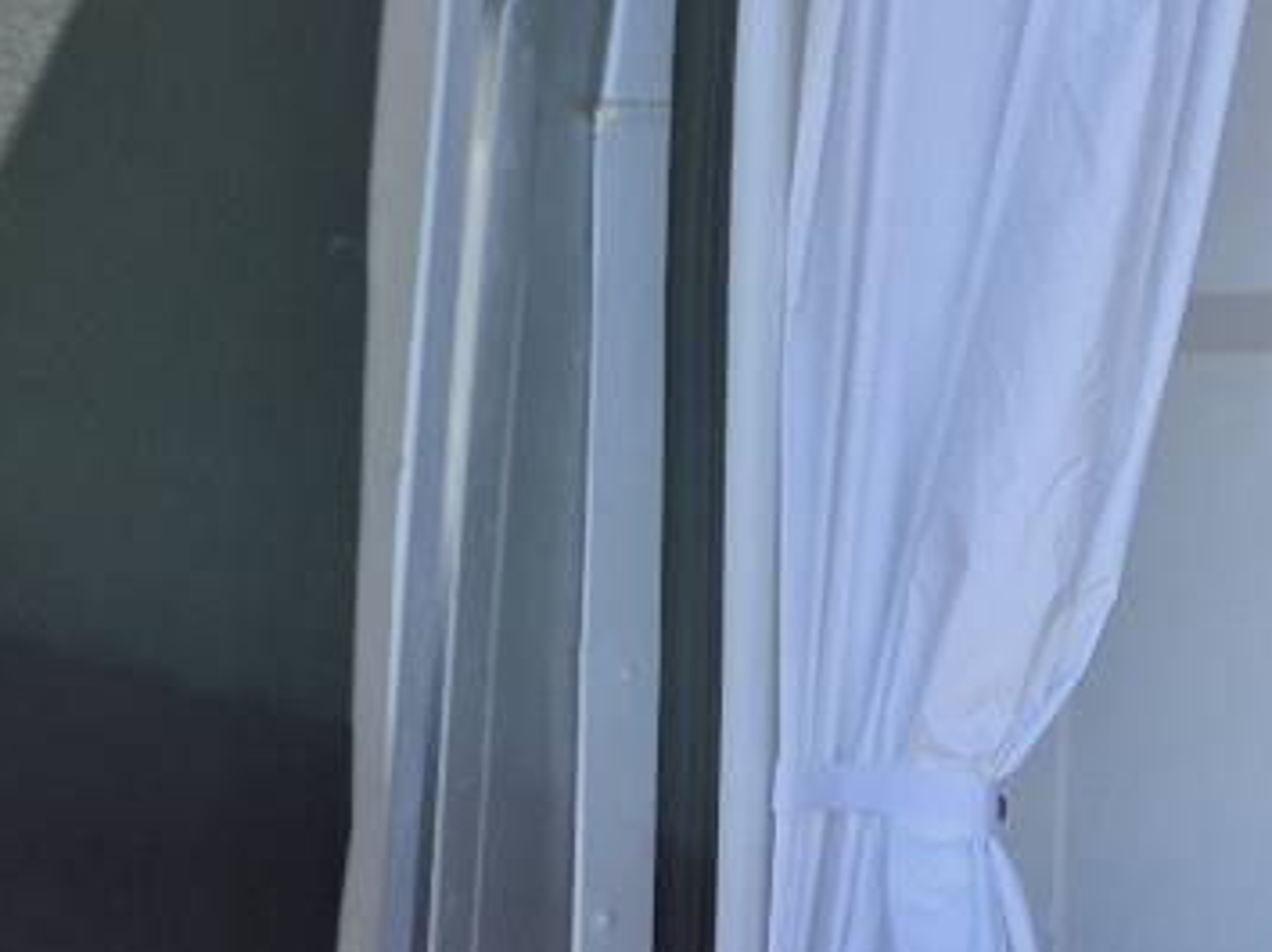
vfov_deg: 14.2
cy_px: 485
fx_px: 3819
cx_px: 2231
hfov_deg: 16.2
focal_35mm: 104
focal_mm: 5.4
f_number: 1.8
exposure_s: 1/2500
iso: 80
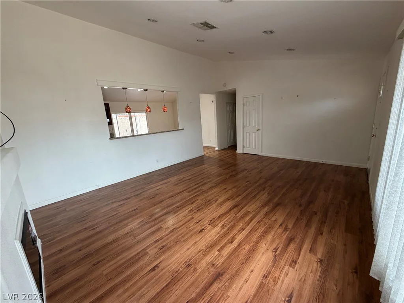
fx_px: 163
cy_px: 152
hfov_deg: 102.1
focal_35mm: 14
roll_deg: +4.7
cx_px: 202
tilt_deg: -12.1
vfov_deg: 85.7
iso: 160
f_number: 2.2
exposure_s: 1/120
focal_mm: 2.22
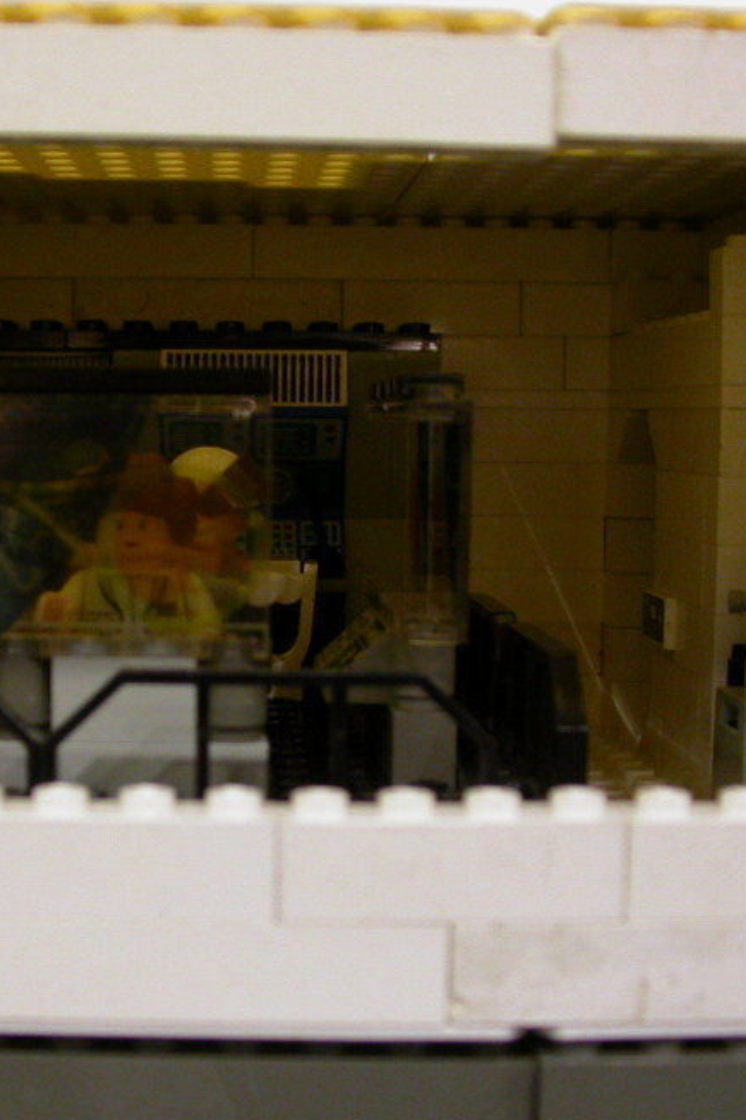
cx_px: 189
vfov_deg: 32.4
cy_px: 624
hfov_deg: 21.7
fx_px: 1928
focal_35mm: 62
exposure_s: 1/5.2
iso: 100
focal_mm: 7.85
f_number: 2.6
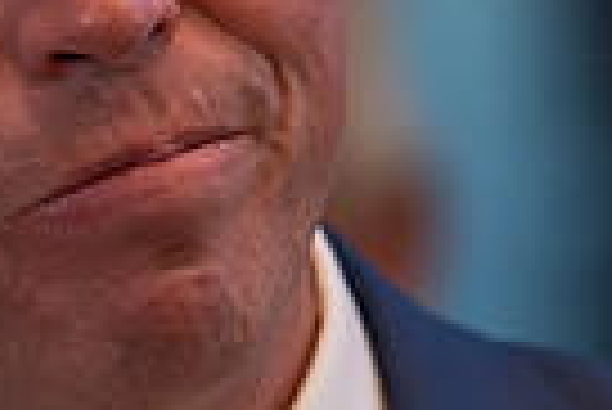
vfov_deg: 1.1
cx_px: 579
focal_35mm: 1295
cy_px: 309
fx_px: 22038
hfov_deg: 1.6
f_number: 2.8
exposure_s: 1/320
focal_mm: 200
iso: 4000
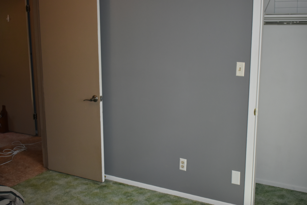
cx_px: 154
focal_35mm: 45
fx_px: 384
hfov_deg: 43.6
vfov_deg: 29.9
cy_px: 102
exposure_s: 1/200
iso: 1000
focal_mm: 30
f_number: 4.2
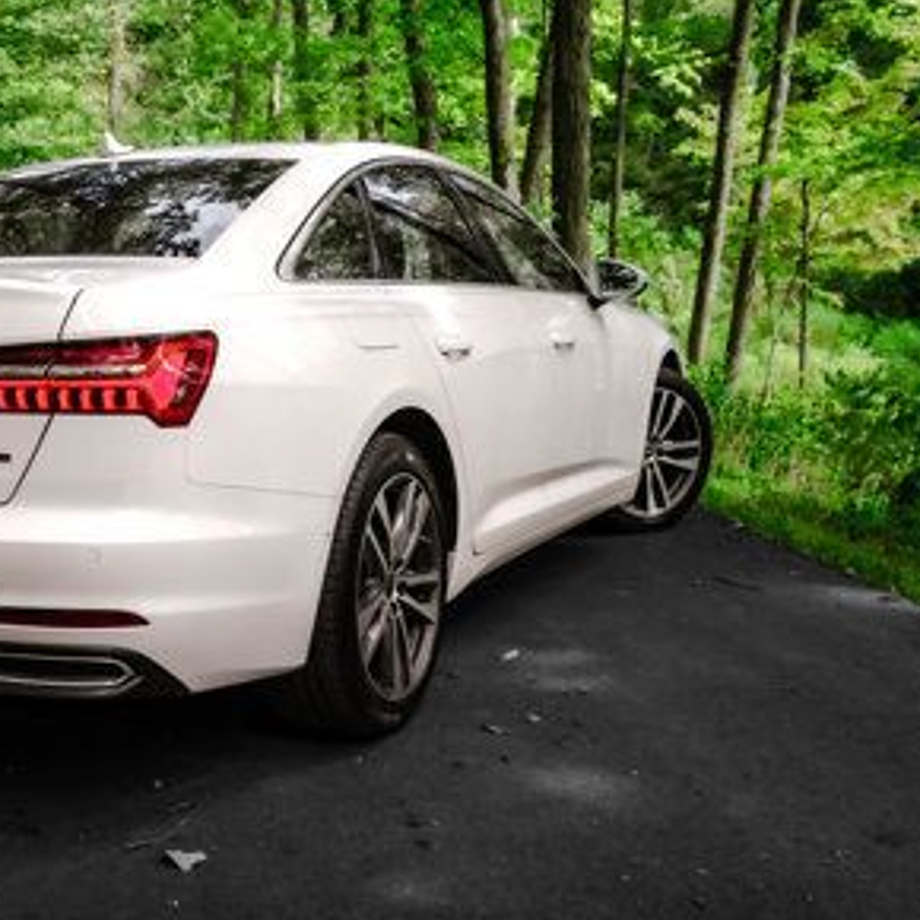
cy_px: 436
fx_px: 1353
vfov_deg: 37.5
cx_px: 130
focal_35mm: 45
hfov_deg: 35.8
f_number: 6.3
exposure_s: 1/320
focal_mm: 24
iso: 640
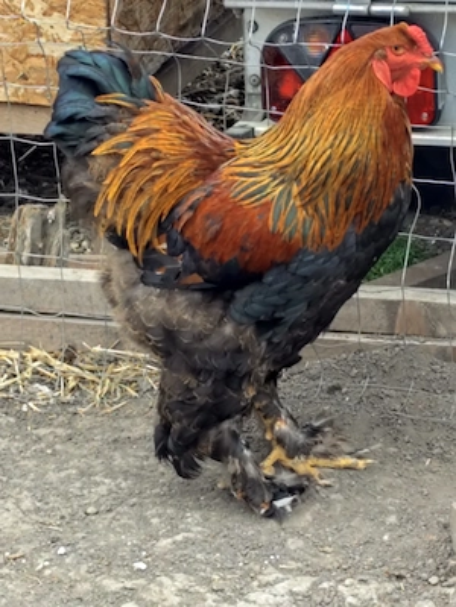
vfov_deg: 12.3
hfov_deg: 9.3
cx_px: 228
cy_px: 304
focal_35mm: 160
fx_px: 2810
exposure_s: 1/100
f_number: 1.65
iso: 50
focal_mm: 6.14
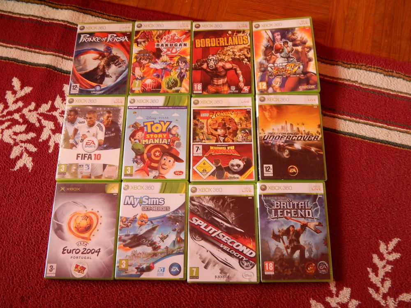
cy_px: 154
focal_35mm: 31
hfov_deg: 58.4
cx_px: 206
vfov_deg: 45.4
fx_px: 368
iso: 400
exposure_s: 1/25
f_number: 3.2
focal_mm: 5.6
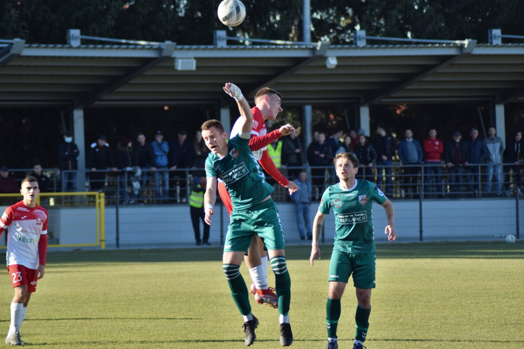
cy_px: 175
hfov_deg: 10.1
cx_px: 261
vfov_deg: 6.7
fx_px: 2962
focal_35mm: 204
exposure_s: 1/1250
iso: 400
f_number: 5
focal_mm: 135
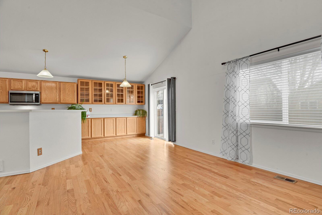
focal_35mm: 17
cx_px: 161
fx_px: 152
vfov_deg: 70.4
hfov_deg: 93.3
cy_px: 108
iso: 250
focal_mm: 17
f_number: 8
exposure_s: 1.3
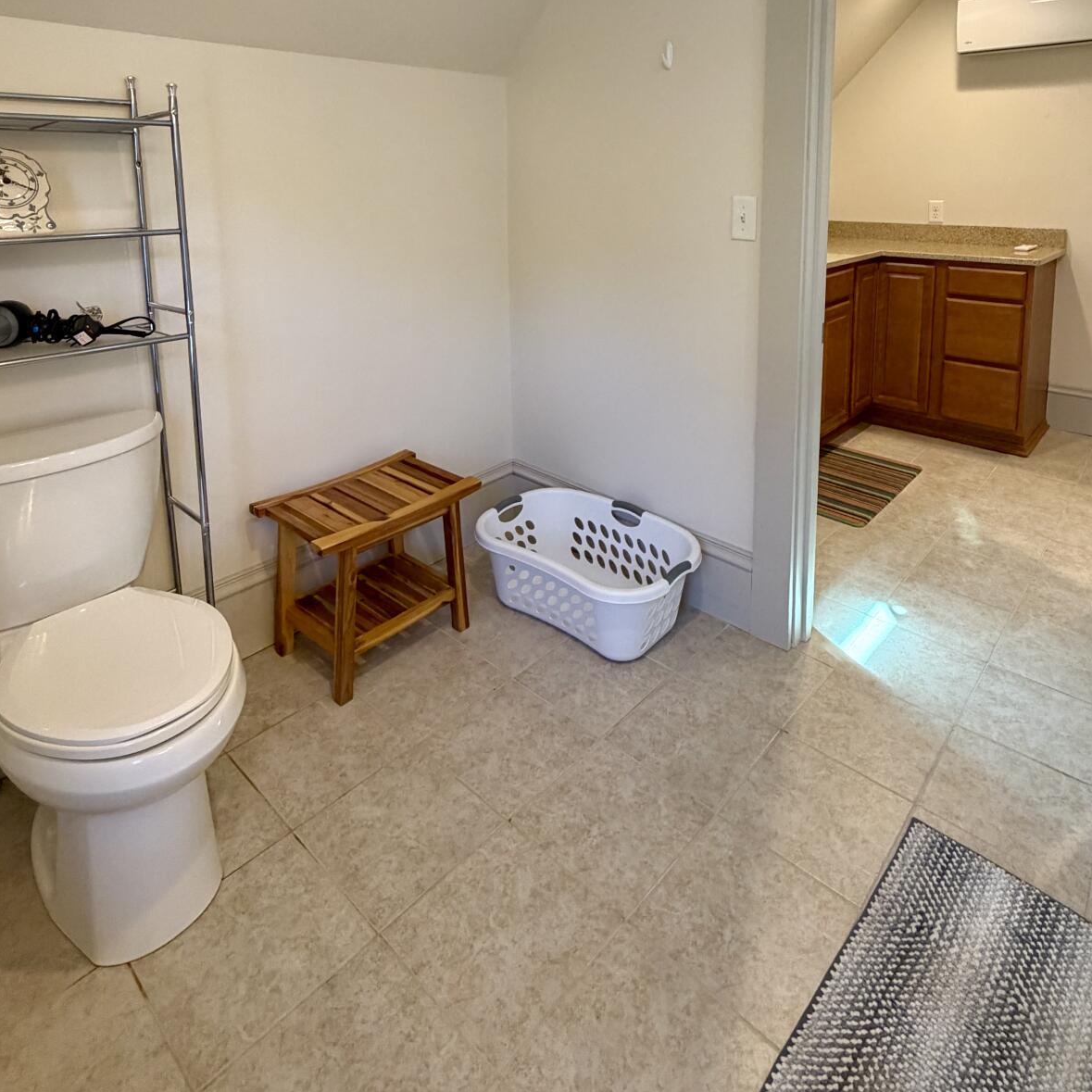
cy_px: 271
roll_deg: +0.9
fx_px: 749
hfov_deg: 72.1
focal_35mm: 21
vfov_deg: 67.5
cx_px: 573
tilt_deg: -7.0
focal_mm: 2.22
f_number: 2.2
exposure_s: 1/120
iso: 320
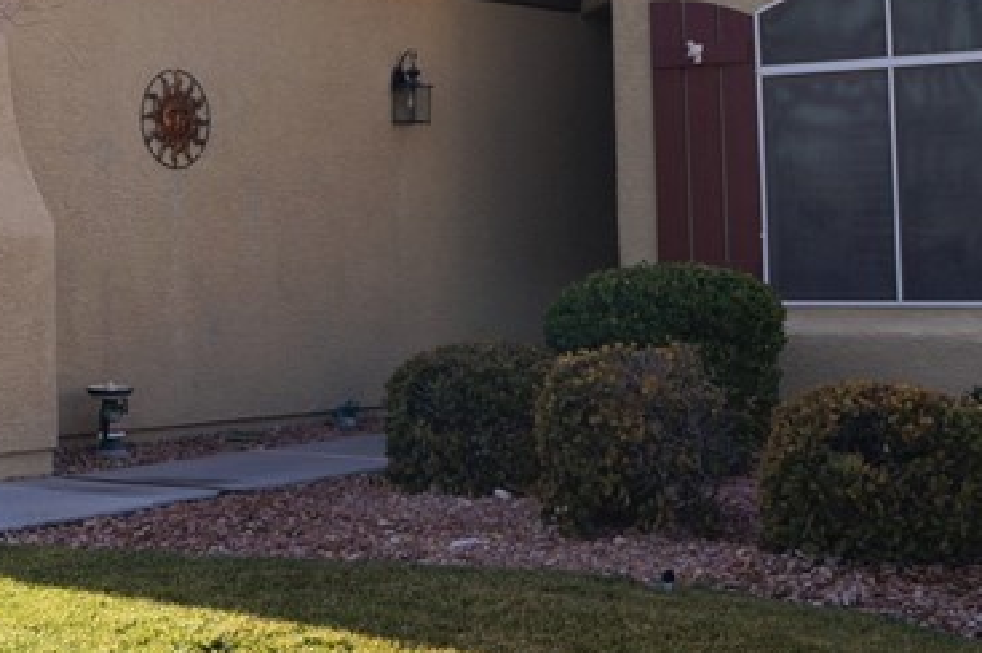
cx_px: 171
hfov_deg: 24.9
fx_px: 2180
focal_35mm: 80
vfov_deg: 16.9
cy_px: 112
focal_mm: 18
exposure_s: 1/80
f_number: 13
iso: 100
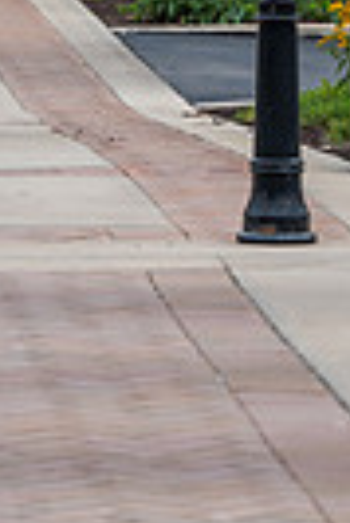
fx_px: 5890
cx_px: -204
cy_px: -193
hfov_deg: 3.4
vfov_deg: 5.1
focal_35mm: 405
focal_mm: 120
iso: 125
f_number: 4.5
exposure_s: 1/500
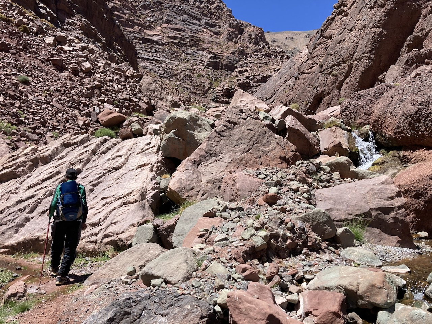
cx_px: 216
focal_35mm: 28
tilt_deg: +8.8
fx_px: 349
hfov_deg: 63.4
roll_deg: -1.9
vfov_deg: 49.7
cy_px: 162
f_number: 1.8
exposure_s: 1/1715
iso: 20
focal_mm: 3.99
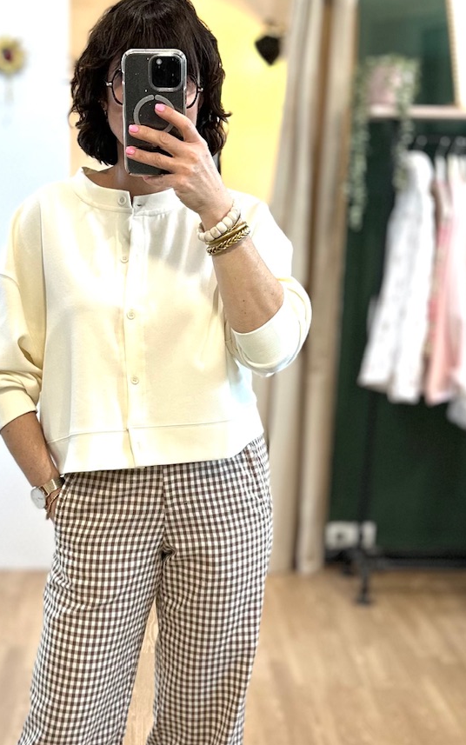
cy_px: 500
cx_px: 121
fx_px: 772
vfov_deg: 50.6
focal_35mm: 38
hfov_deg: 33.0
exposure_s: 1/50
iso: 160
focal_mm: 6.86
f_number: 1.78
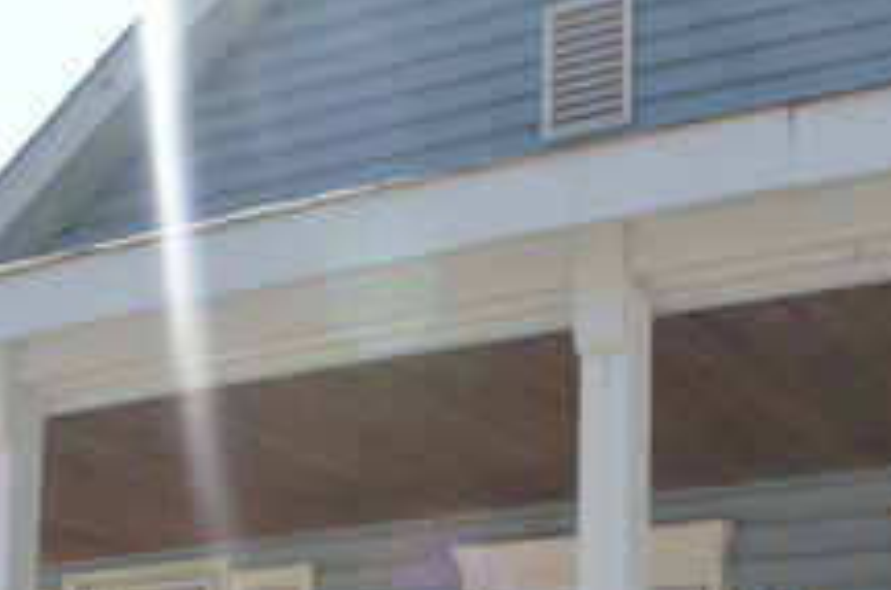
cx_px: 524
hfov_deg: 25.4
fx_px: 1976
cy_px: 866
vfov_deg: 15.7
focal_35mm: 80
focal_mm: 18
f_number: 8
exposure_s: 1/250
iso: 200
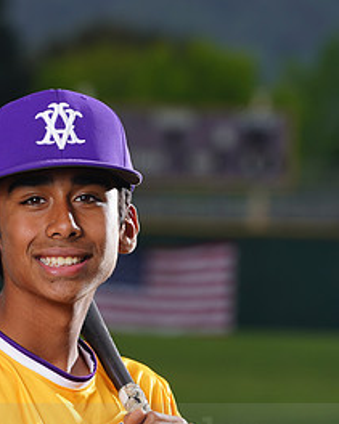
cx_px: 51
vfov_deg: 4.3
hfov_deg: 3.4
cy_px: 426
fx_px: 5647
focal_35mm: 450
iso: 100
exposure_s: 1/250
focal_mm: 218
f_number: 8
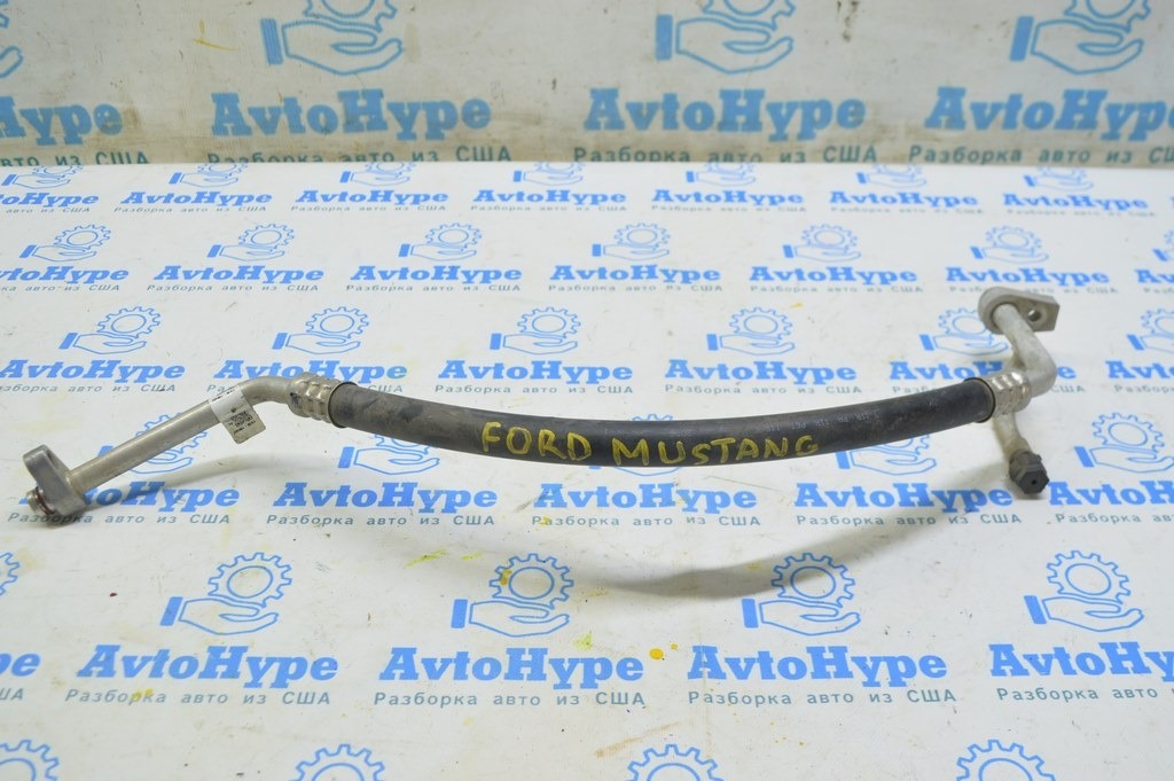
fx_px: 1124
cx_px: 587
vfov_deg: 38.3
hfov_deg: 55.1
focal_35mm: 34
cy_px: 390
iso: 400
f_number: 5.6
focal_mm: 23
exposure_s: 1/20
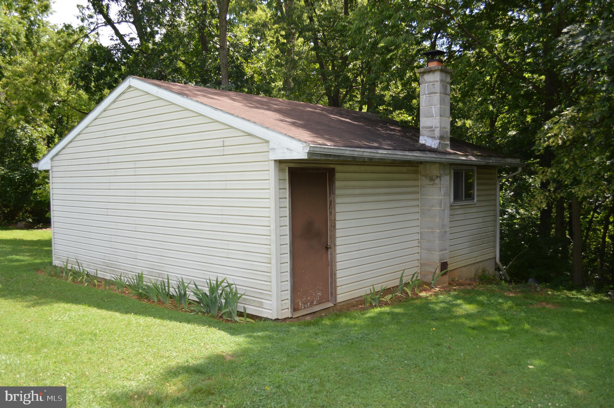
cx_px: 307
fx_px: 511
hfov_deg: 62.0
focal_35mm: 30
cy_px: 204
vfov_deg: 43.5
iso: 100
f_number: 5
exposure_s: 1/200
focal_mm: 20
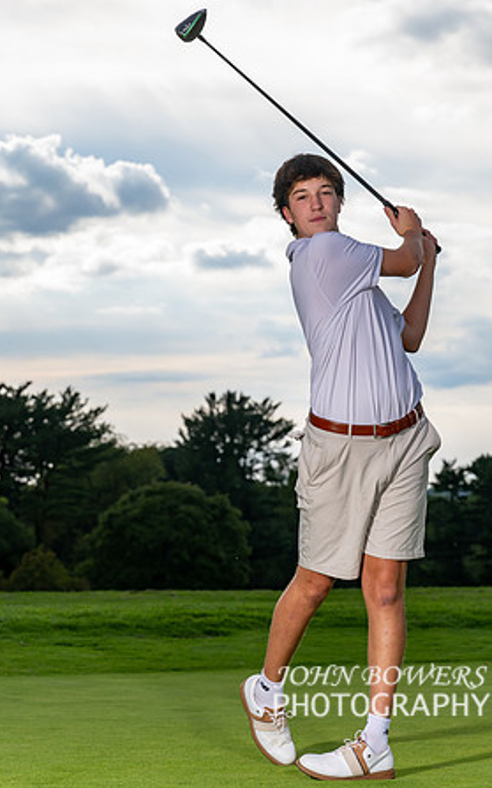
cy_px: 370
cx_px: 329
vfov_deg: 18.1
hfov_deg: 11.4
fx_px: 2470
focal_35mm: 115
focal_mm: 70
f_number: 6.3
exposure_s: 1/500
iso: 160
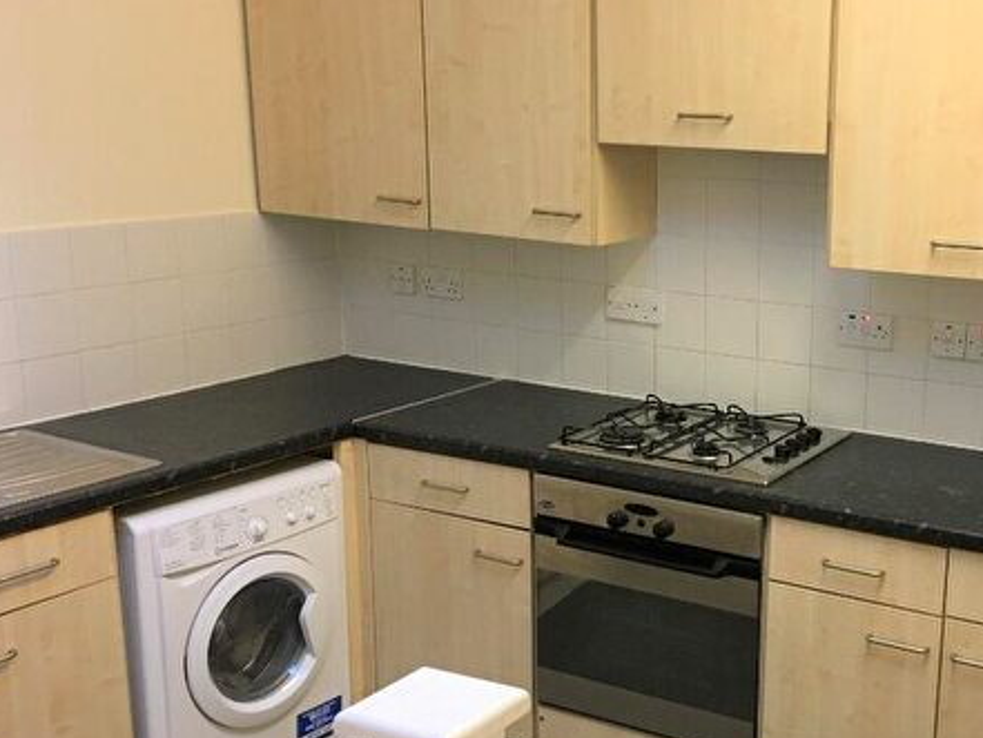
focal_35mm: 46
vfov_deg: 31.5
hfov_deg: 40.2
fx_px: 1307
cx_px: 729
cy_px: 425
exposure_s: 1/33
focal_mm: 4.15
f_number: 2.2
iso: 125
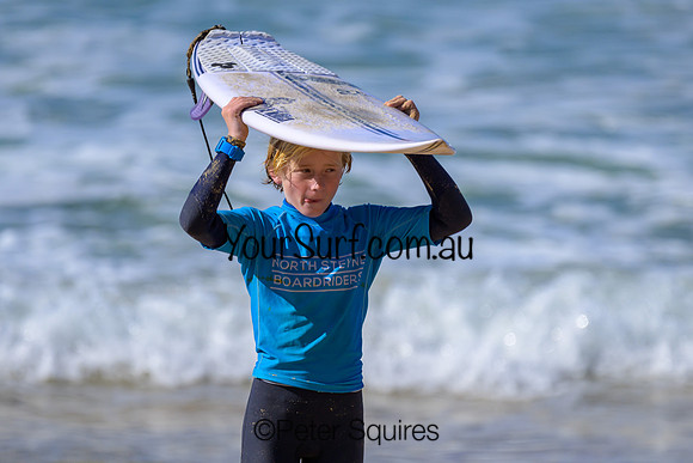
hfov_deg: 2.0
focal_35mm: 1027
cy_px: 277
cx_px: 323
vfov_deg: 1.3
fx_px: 19774
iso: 220
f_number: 6.3
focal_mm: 800
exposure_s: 1/2000
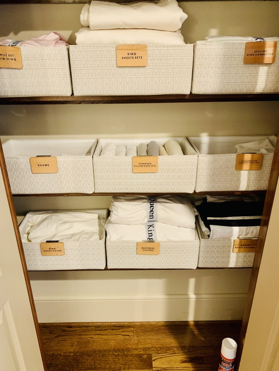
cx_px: 140
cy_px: 186
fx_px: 279
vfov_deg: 67.3
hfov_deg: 53.1
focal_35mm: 26
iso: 500
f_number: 1.8
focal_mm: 4.25
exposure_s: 1/30
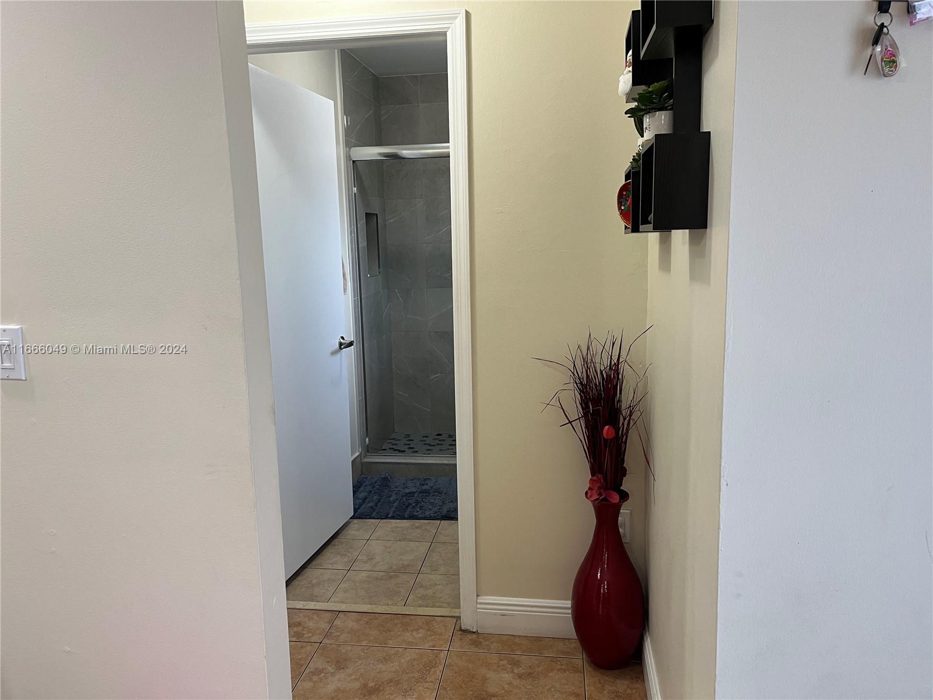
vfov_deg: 53.1
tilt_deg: -8.7
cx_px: 466
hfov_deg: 67.3
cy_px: 350
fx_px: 701
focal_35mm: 26
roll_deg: +1.8
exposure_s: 1/60
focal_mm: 5.1
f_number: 1.6
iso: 100
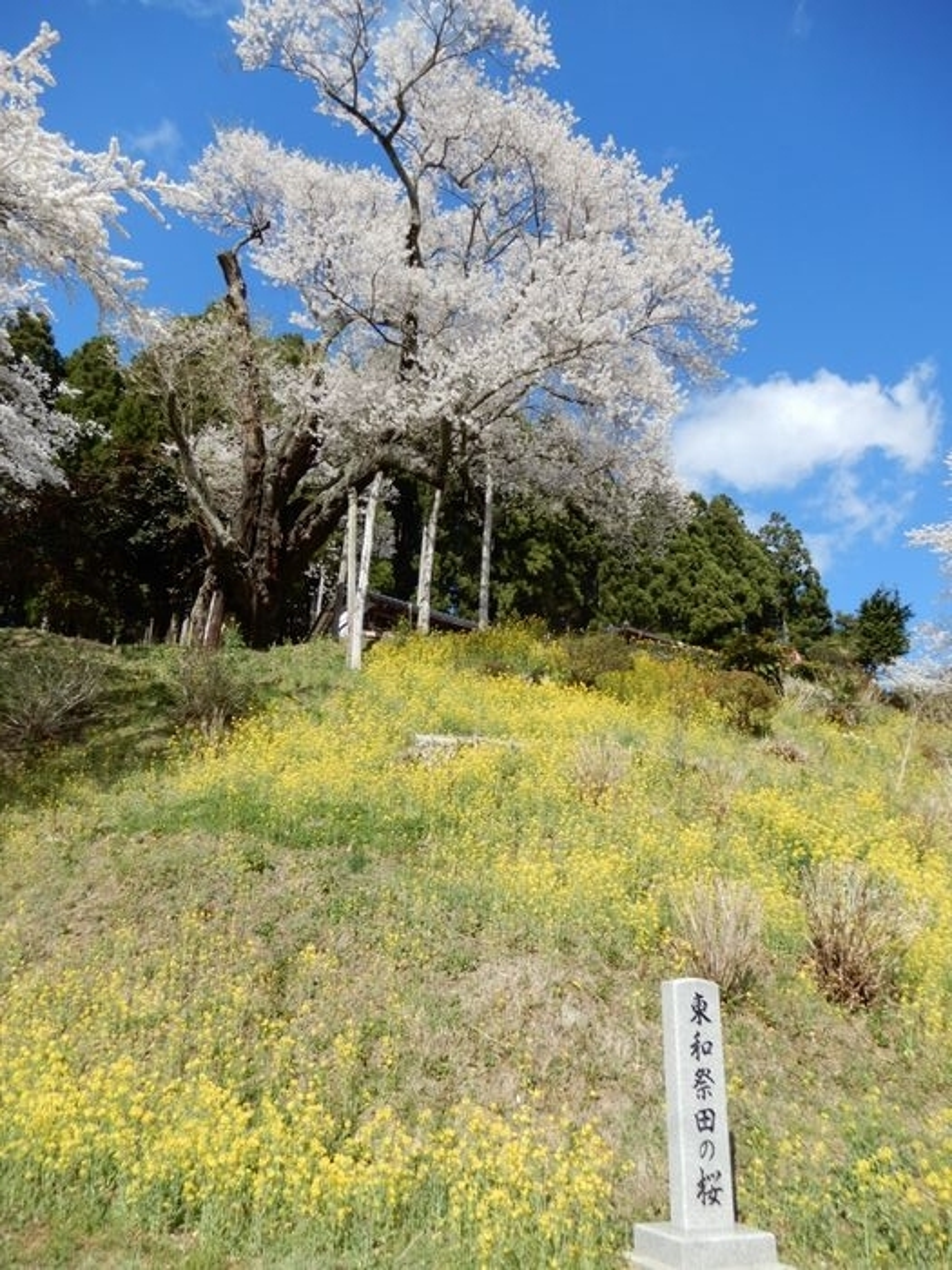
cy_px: 635
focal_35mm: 24
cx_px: 476
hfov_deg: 56.8
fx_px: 880
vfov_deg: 71.6
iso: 80
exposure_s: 1/800
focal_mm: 4.3
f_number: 3.4
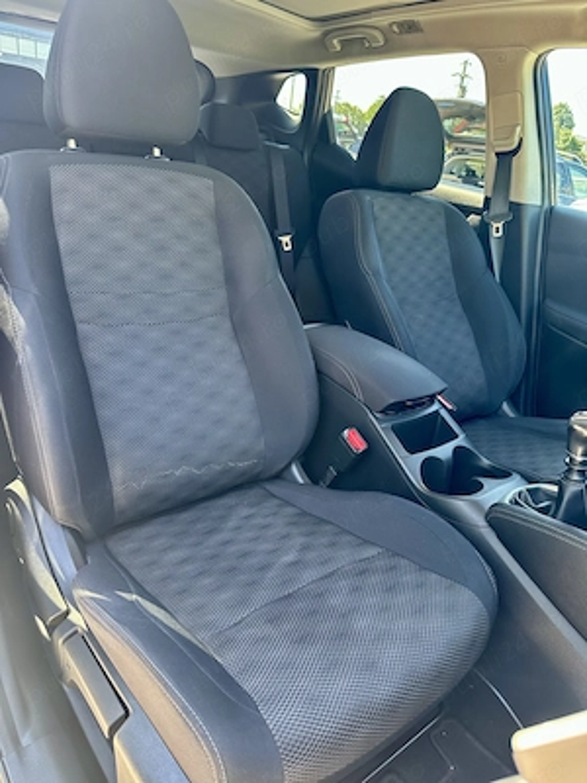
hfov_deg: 56.8
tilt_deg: -22.8
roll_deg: -9.9
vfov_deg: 71.6
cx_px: 294
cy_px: 392
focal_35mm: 24
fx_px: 543
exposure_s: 1/121
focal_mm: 6.86
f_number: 1.78
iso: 125
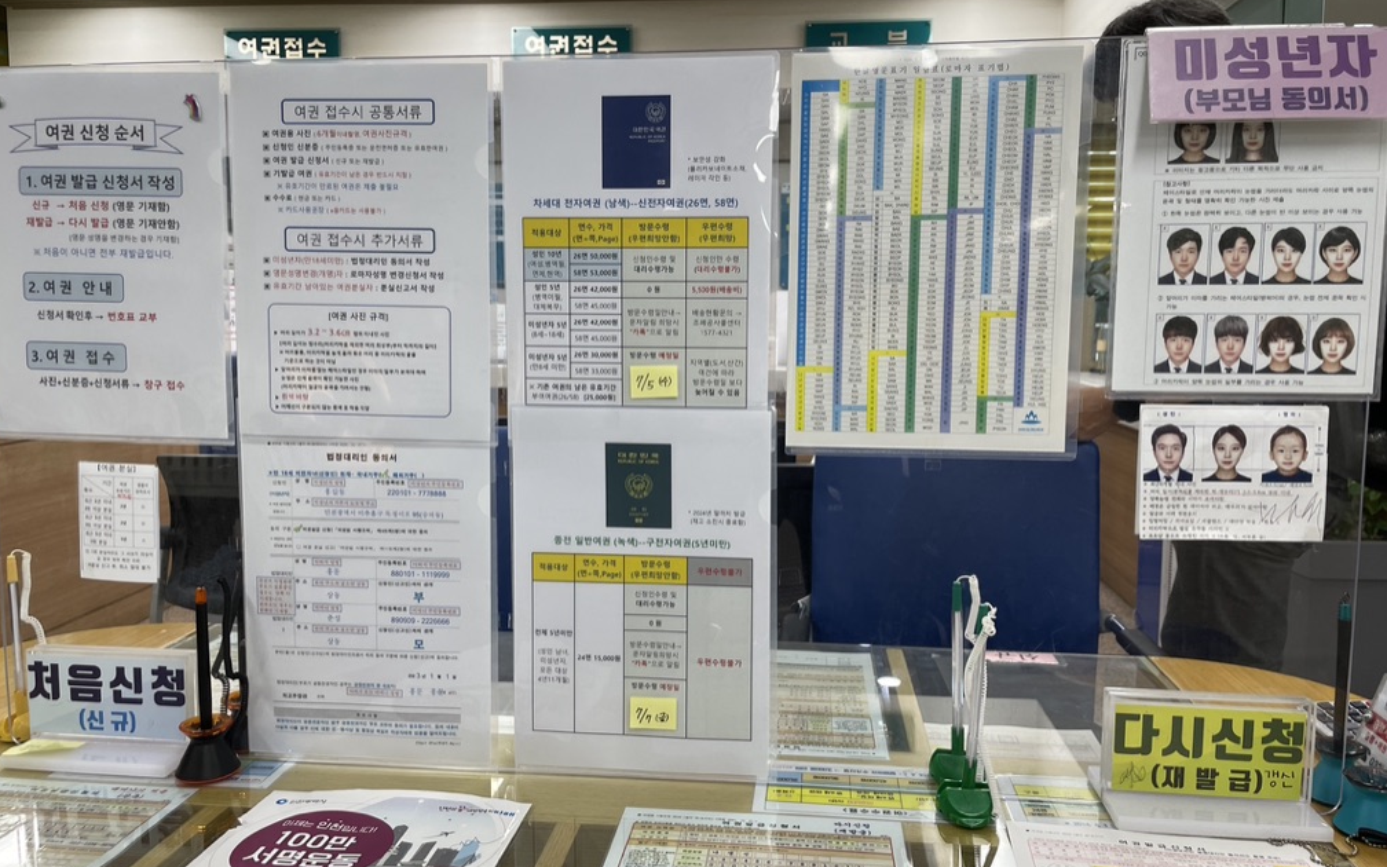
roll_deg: +0.3
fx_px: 1058
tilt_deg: -4.7
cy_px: 434
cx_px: 691
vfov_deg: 44.5
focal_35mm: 28
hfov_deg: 66.5
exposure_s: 1/120
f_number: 1.6
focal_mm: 4.2
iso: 64
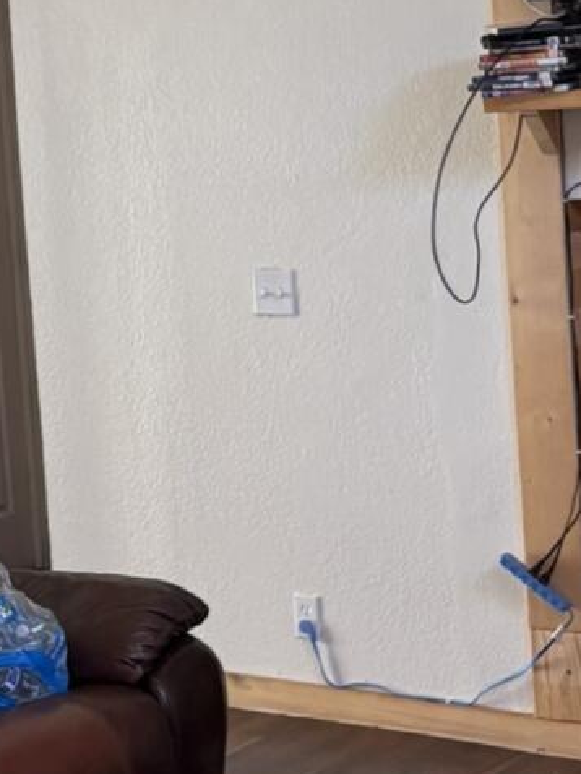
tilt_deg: -3.8
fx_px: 2438
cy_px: 239
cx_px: -196
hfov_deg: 13.1
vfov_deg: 18.0
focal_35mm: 109
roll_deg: +3.8
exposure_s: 1/69
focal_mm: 5.96
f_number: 1.6
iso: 125
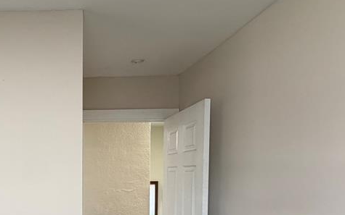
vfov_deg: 37.1
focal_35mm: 32
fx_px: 301
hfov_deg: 53.9
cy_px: 190
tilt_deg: -1.7
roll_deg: +0.6
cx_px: 51
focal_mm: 2.22
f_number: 2.2
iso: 200
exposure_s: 1/60
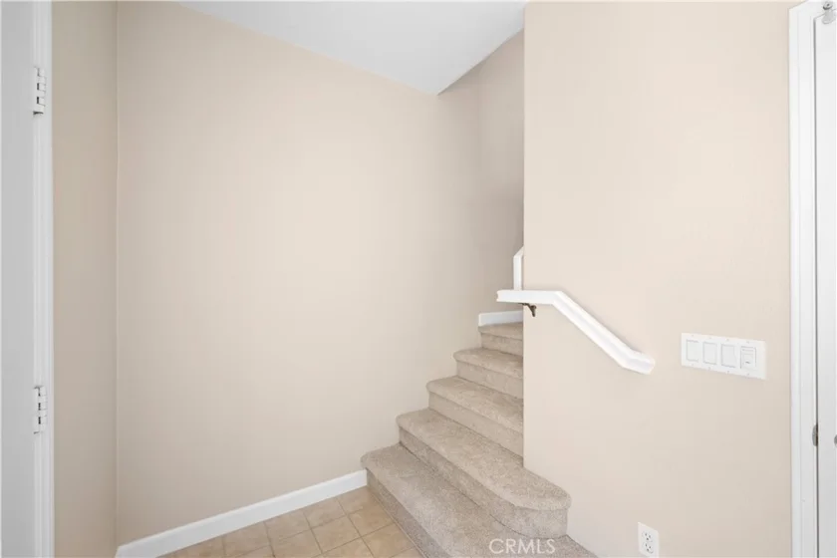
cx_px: 418
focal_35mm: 15
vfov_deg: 77.3
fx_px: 349
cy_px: 279
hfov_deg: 100.4
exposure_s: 1.3
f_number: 8
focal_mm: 15
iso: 125
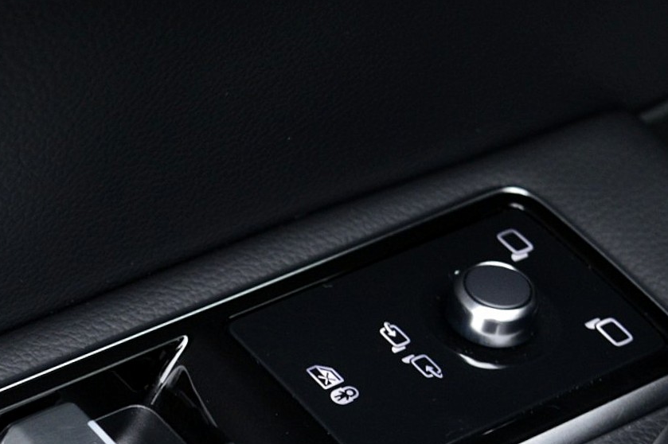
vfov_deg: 9.1
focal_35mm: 151
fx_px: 2800
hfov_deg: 13.6
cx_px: 217
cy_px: 349
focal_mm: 52
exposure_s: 1/13
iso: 800
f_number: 5.6
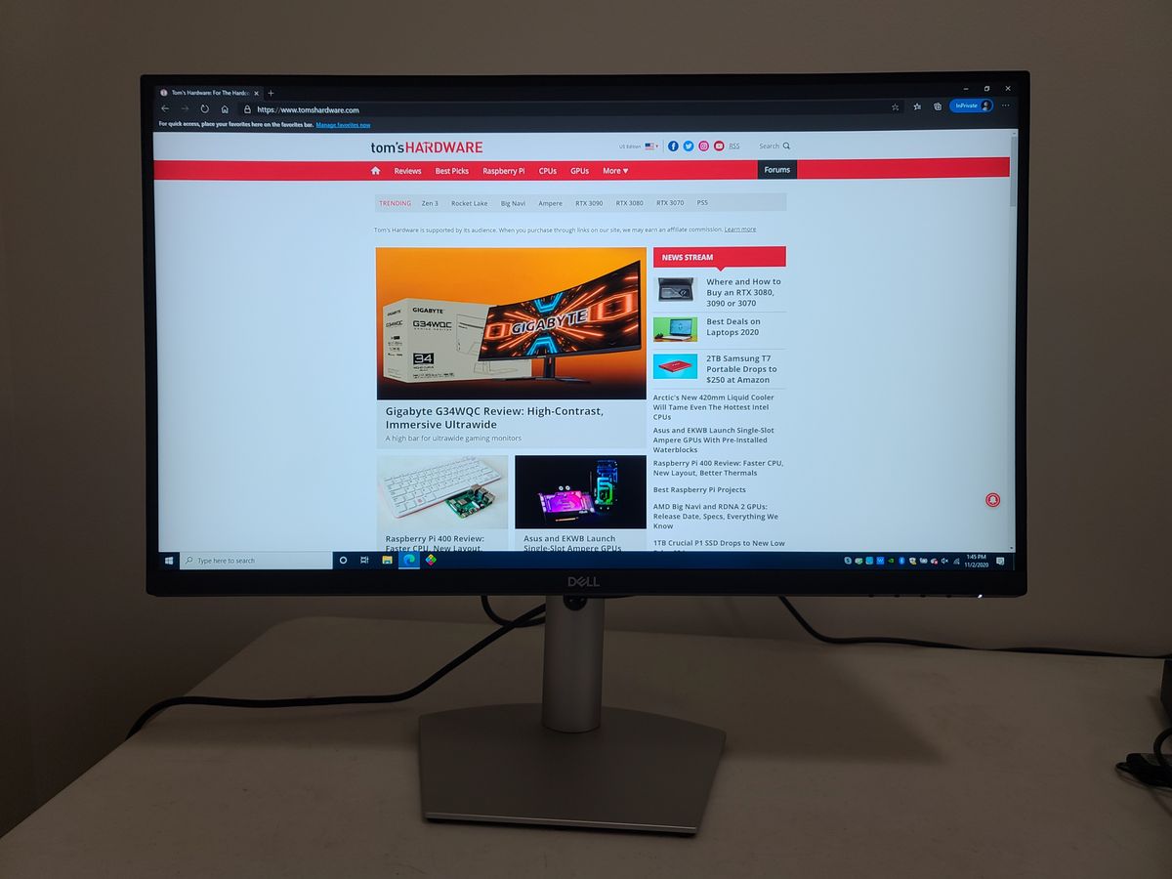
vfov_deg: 54.9
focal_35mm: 25
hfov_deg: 69.4
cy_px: 440
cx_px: 586
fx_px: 846
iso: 40
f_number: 1.8
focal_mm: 7
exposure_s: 1/60
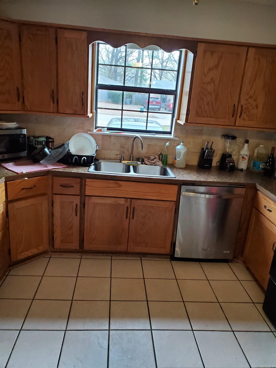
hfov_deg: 53.1
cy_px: 184
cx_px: 138
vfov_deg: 67.3
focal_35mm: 26
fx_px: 276
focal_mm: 4.3
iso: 500
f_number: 2.4
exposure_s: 1/120
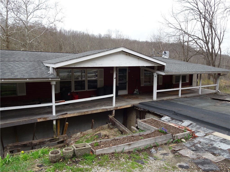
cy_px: 86
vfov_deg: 56.8
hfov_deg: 71.6
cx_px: 115
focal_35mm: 24
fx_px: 159
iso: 80
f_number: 3.5
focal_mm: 4.1
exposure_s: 1/100
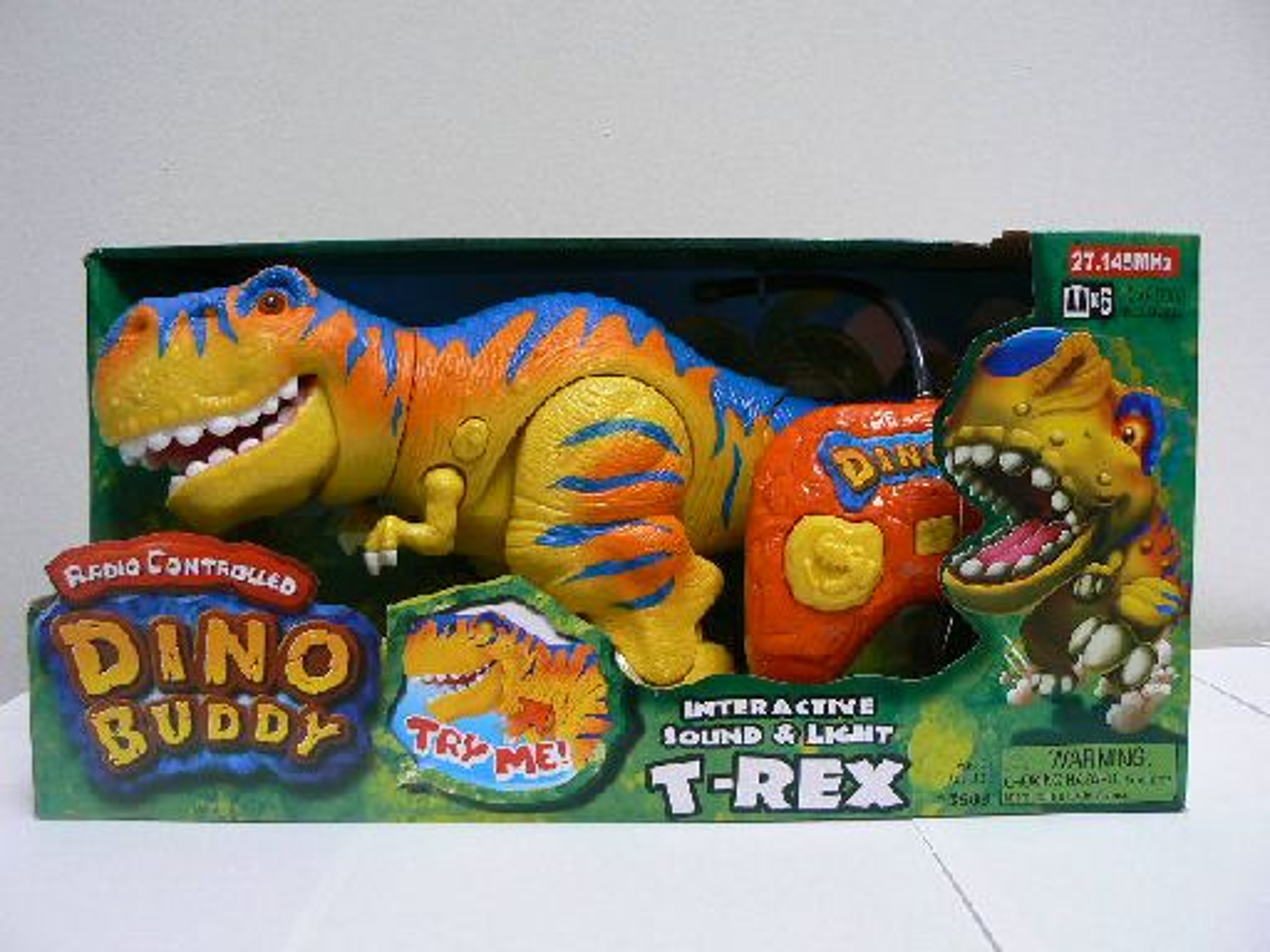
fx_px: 1321
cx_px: 635
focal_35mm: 36
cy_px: 476
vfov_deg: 39.7
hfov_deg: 51.4
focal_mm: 6
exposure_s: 1/30
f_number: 2.8
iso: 125
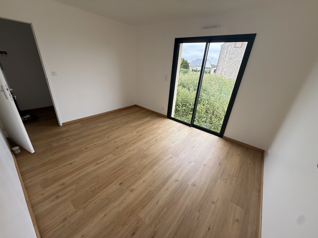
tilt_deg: -23.9
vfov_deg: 85.7
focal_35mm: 14
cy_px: 119
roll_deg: -4.3
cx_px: 159
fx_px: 129
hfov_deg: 102.1
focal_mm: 2.22
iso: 50
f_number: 2.2
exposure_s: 1/304
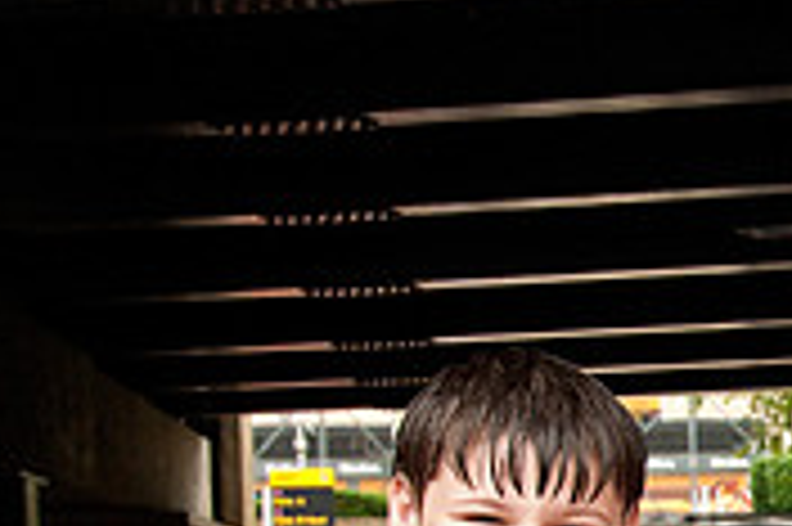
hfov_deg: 13.4
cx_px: 1233
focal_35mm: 144
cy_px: 663
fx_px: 3157
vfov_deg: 9.4
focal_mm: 29
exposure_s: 1/800
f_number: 5.6
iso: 800
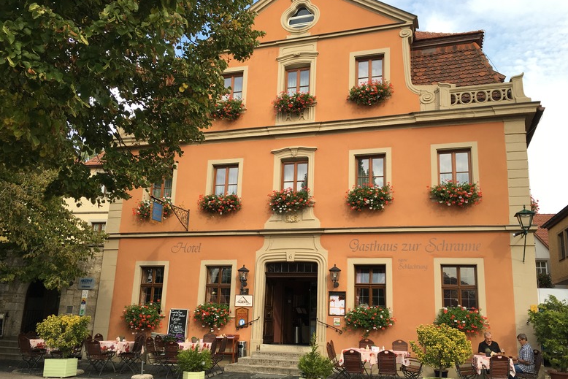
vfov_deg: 42.3
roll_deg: -2.1
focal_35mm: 31
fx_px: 489
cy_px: 210
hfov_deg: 60.3
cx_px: 291
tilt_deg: +12.8
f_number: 2.2
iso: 25
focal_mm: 4.15
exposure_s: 1/403
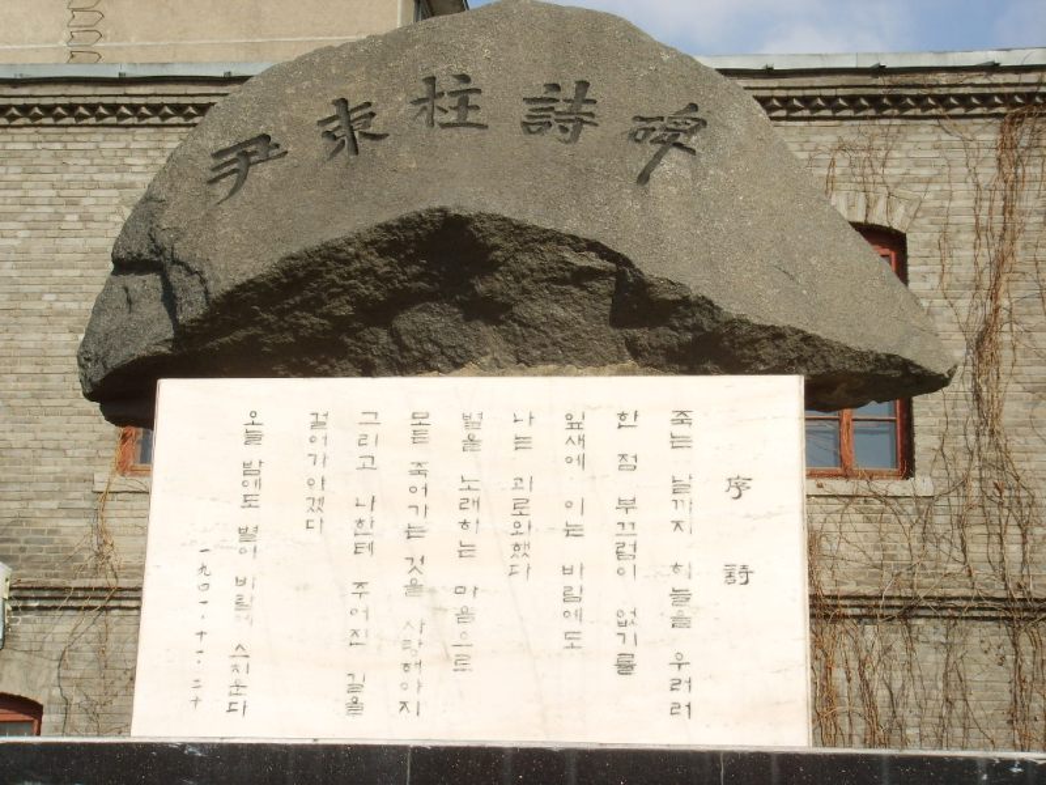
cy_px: 392
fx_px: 1813
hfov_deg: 32.2
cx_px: 523
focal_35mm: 60
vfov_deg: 24.4
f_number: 6.9
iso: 50
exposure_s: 1/250
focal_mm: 10.2
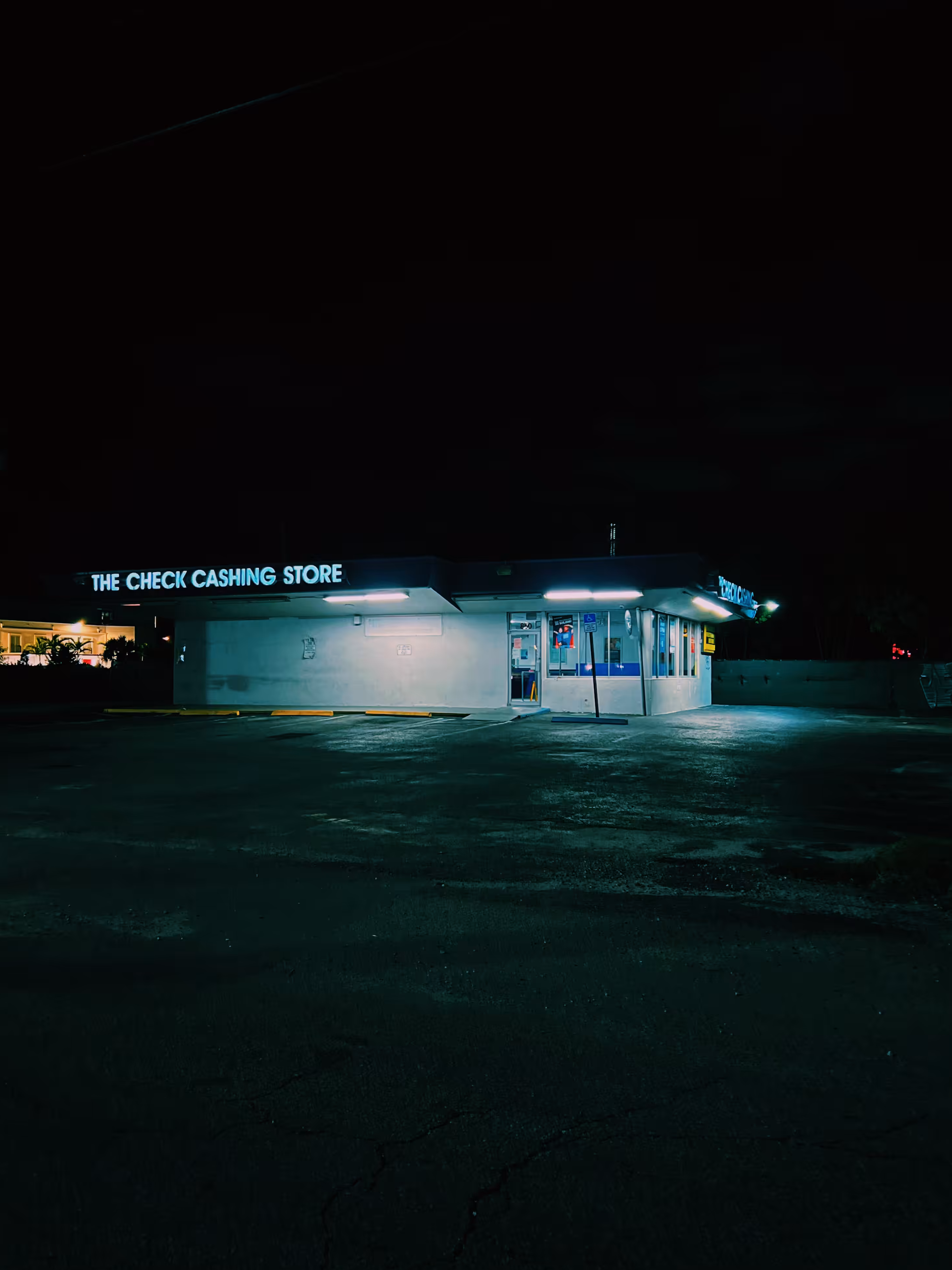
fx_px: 990
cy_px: 648
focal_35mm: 27
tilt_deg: +1.0
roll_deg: +1.0
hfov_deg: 51.4
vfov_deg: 65.3
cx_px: 481
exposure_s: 1/40
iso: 400
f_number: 1.5
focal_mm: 5.7
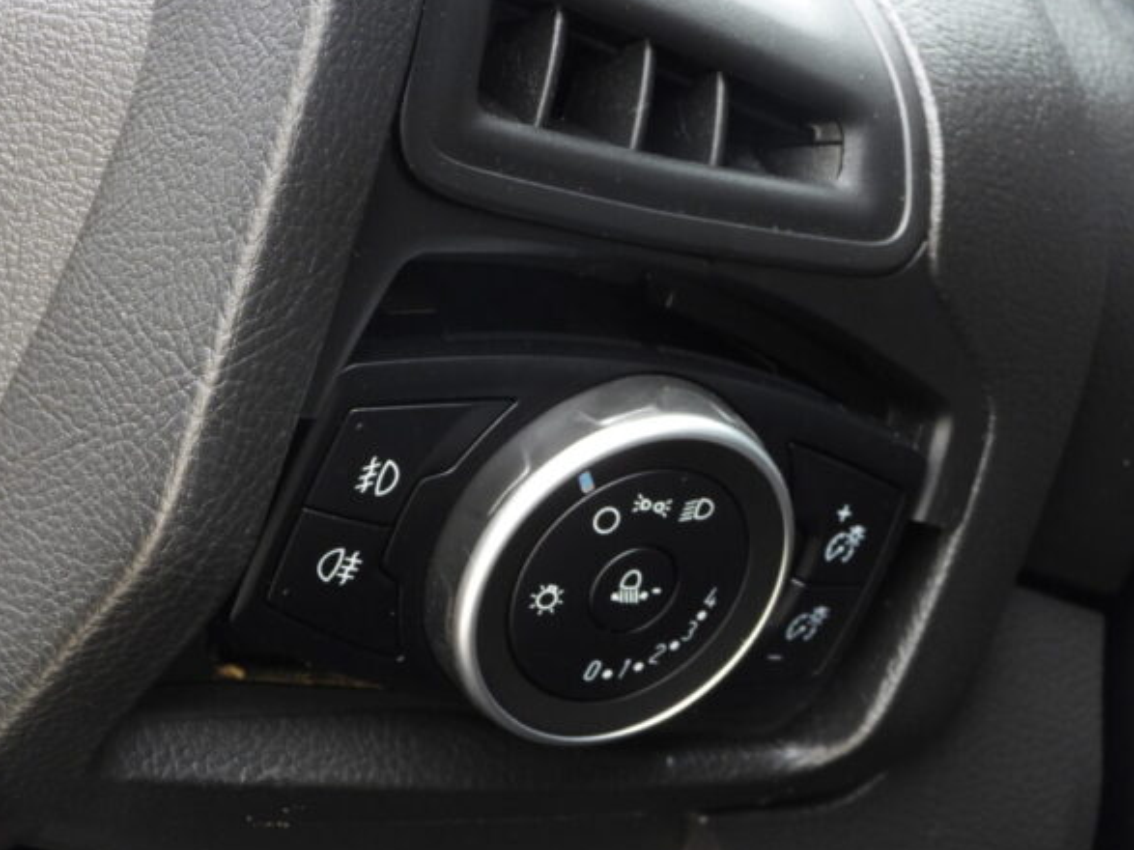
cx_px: 541
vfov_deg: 8.4
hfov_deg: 11.2
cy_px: 464
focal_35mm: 176
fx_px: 5764
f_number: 4
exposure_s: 1/60
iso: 320
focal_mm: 26.1
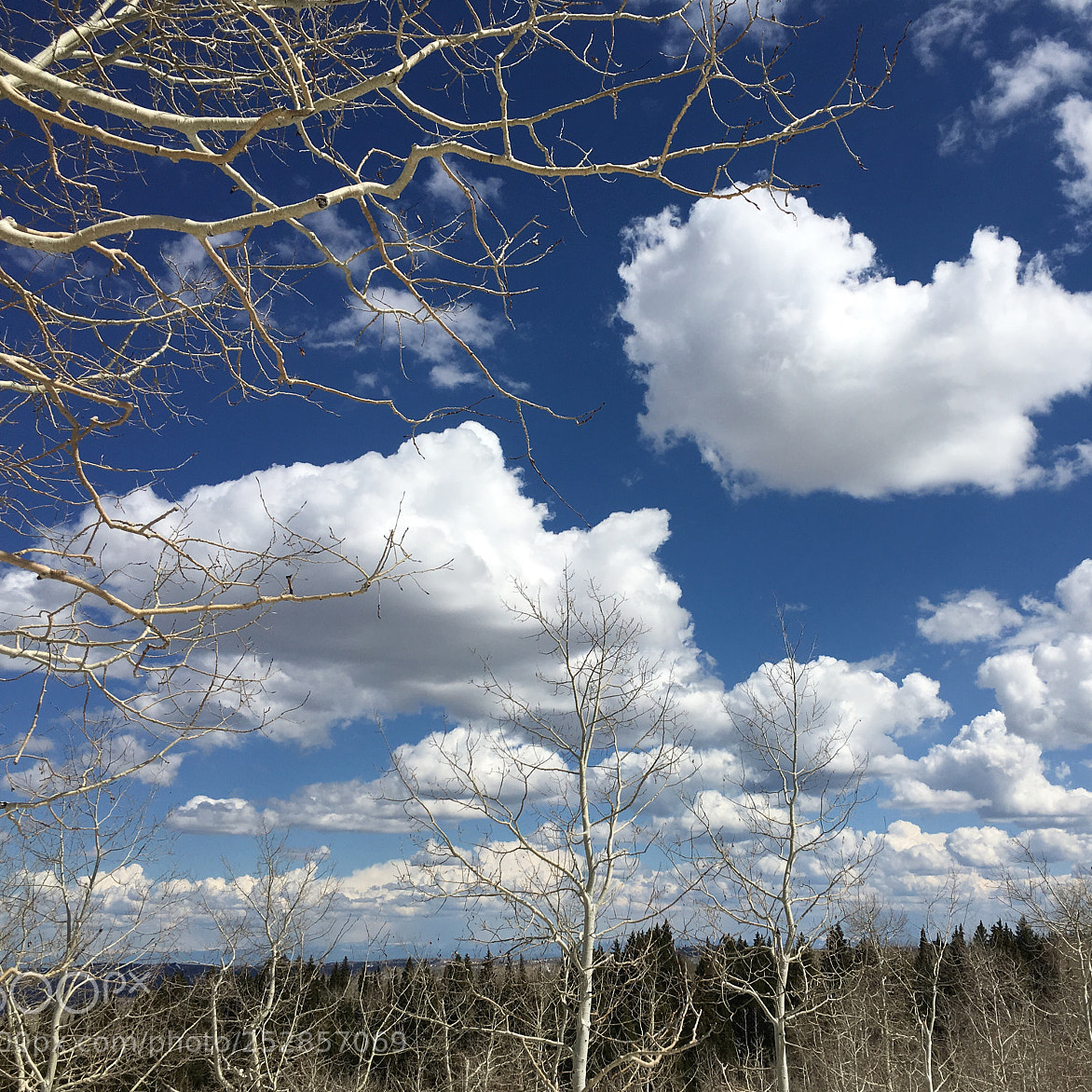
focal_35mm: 35
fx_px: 1249
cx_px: 664
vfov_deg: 47.2
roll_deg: +1.7
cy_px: 556
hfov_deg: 46.9
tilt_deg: +17.3
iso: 25
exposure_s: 1/3846
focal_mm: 4.15
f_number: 2.2
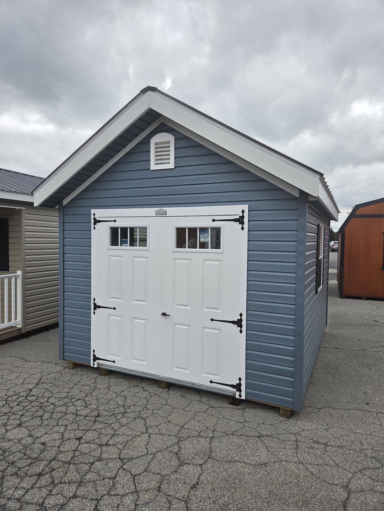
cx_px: 192
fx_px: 340
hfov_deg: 58.9
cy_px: 256
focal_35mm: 23
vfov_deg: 73.9
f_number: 1.8
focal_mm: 5.4
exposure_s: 1/3084
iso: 80
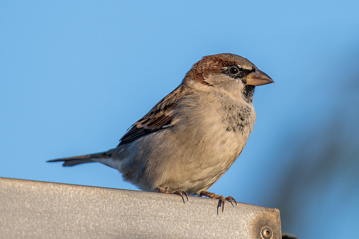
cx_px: 198
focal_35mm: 1166
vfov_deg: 1.2
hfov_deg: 1.8
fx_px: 11630
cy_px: 43
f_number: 5.6
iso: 280
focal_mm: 500
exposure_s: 1/1000
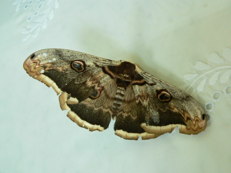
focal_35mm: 57
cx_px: 116
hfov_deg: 33.8
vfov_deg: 25.7
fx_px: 380
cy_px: 86
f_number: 2.8
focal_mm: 9.4
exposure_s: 1/20
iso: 200
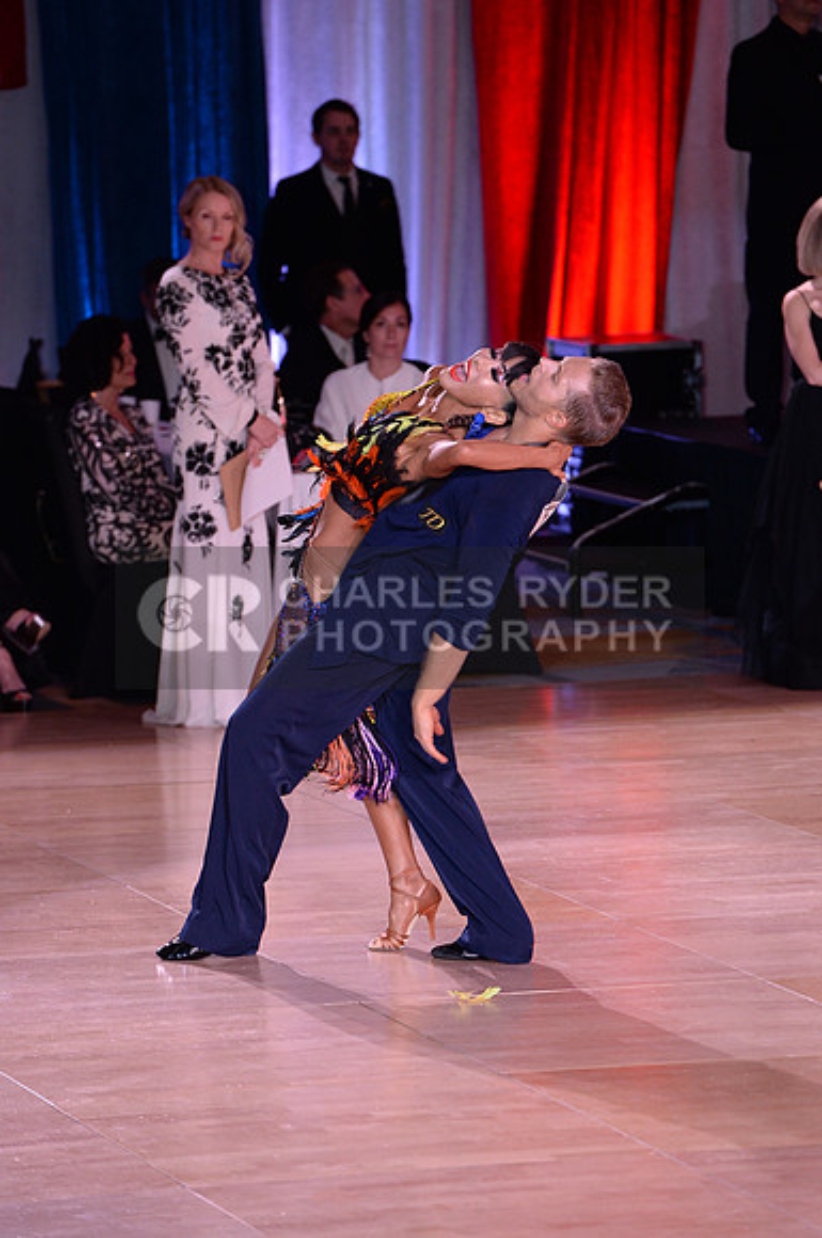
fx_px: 6870
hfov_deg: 6.8
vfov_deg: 10.3
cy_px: 619
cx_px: 411
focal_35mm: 200
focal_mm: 200
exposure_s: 1/250
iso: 2000
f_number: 5
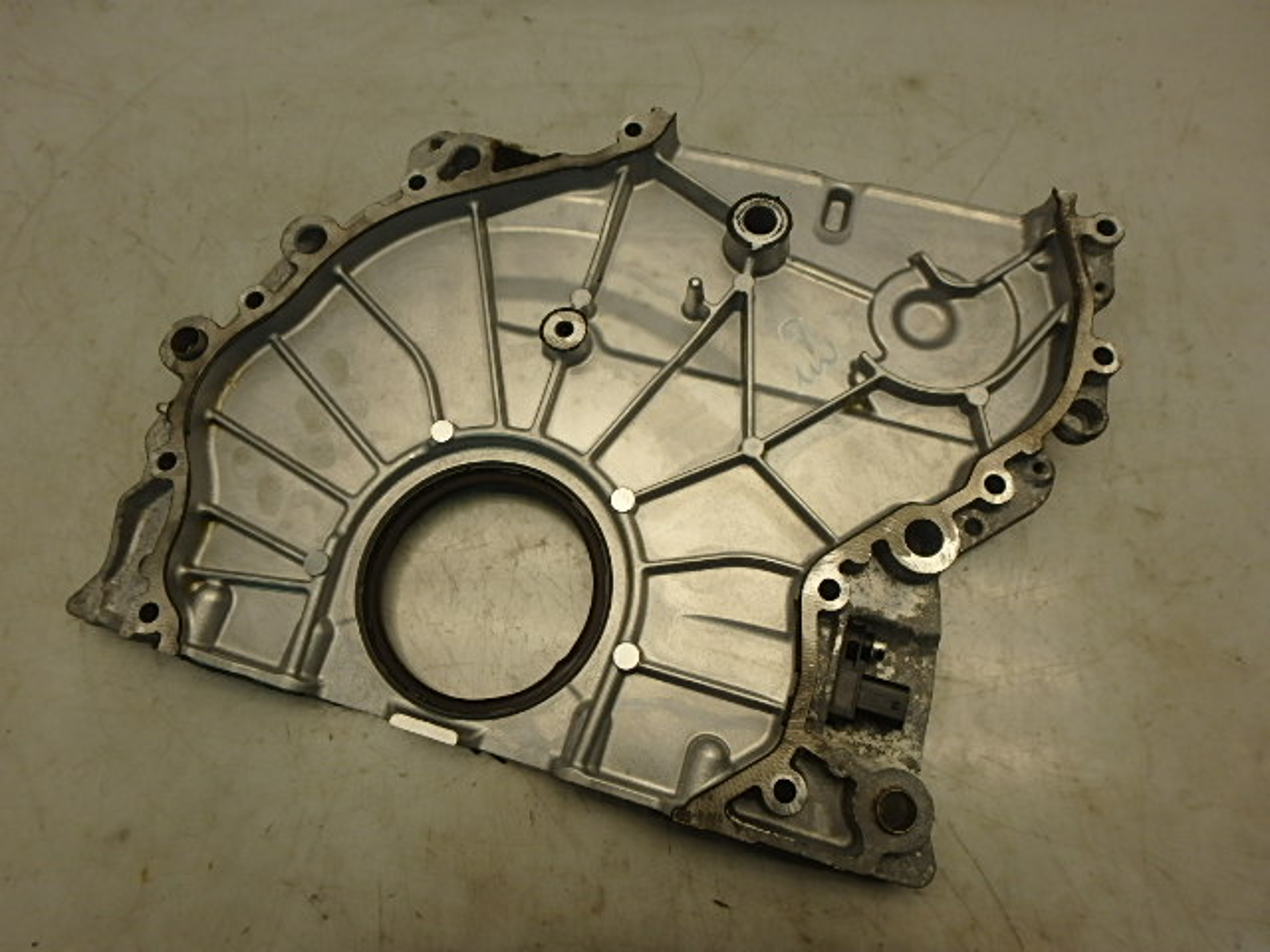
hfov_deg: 79.0
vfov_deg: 63.4
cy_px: 476
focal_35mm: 21
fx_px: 770
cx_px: 635
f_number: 3.5
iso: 125
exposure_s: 1/80
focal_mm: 3.7
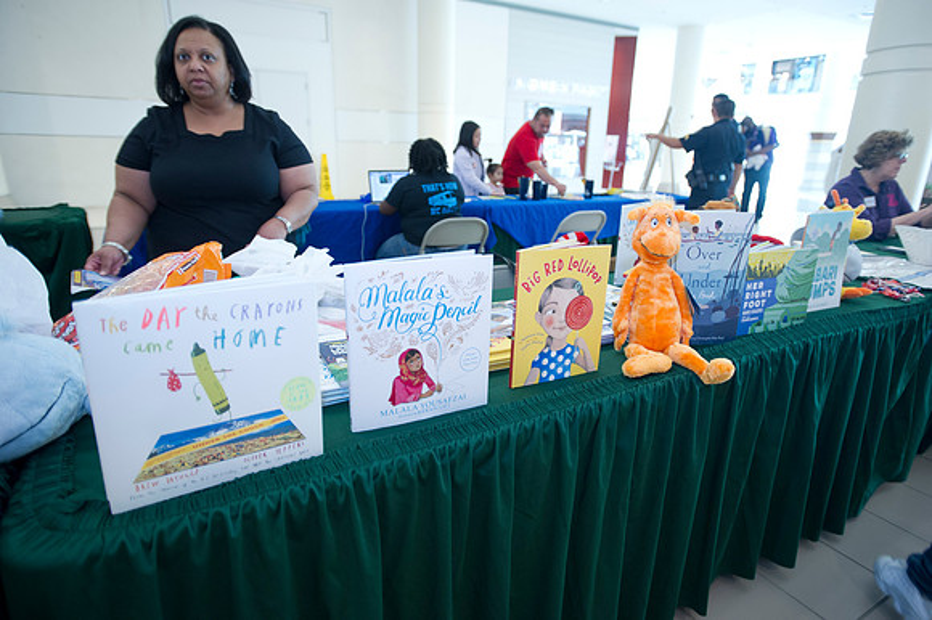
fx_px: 517
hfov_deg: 84.0
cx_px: 466
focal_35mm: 20
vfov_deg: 61.9
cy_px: 310
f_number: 2.8
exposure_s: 1/100
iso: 1250
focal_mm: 20
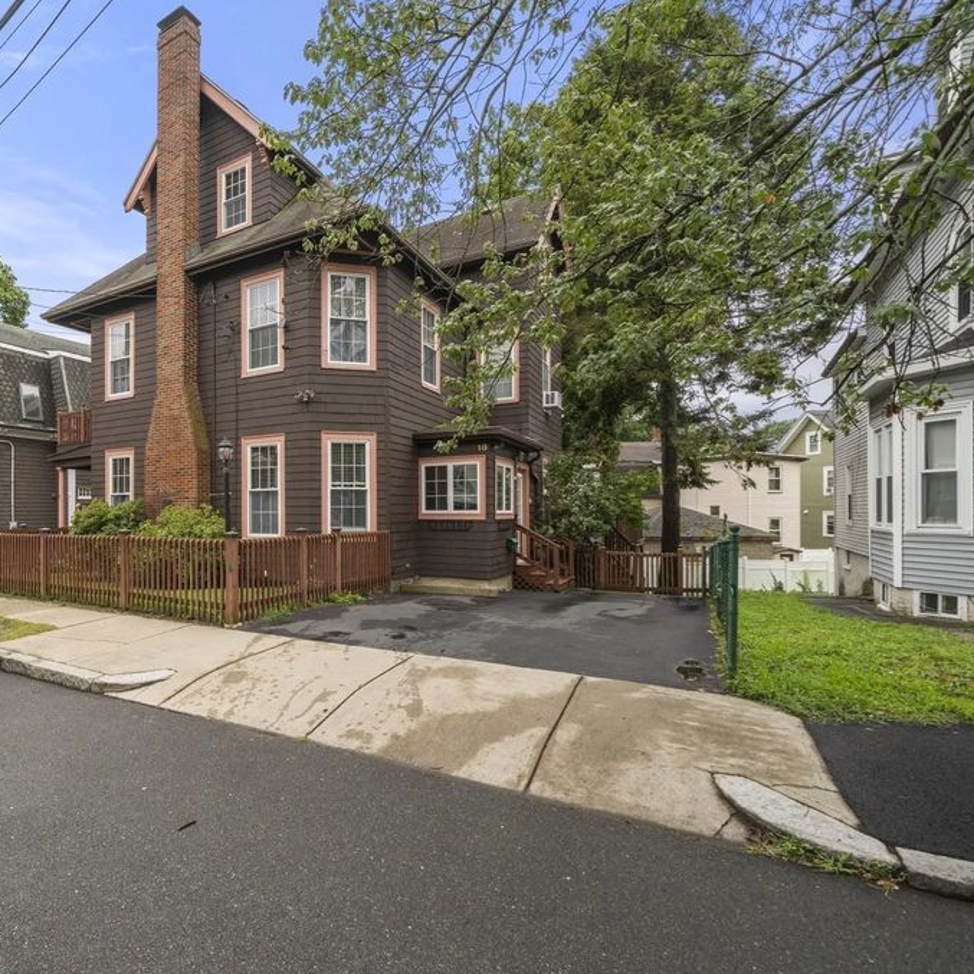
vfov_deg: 80.7
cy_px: 488
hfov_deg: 78.2
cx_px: 328
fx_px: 573
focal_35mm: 18
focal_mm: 14
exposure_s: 1/200
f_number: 7.1
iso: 400
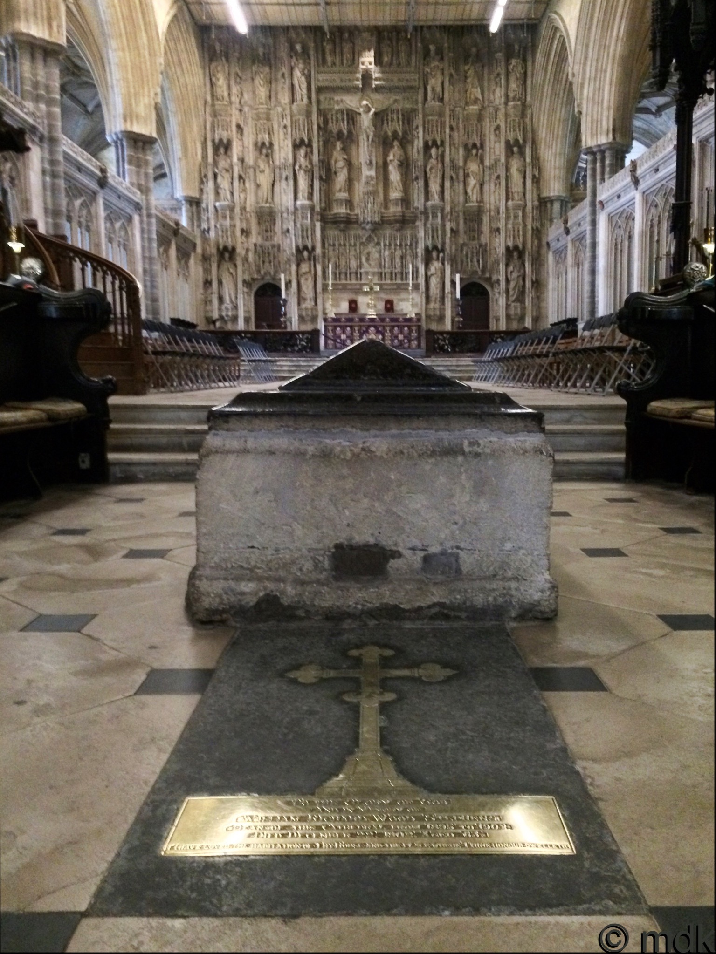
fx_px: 800
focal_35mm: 29
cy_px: 477
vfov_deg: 61.7
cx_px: 358
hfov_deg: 48.2
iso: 640
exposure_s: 1/17
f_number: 2.2
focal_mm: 4.15
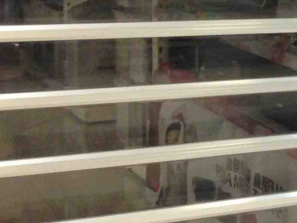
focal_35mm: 130
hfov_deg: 13.4
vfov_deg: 11.3
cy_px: 14
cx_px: 563
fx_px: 1115
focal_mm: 4.13
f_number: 2.4
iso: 200
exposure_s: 1/20
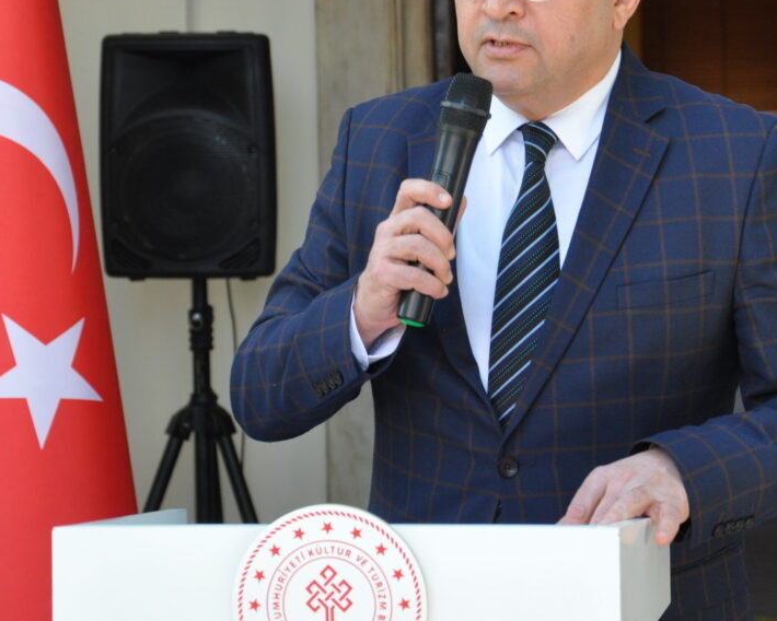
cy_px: 208
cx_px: 457
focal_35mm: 147
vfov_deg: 10.5
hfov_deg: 13.1
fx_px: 3380
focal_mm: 58
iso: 800
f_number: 5
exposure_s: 1/160
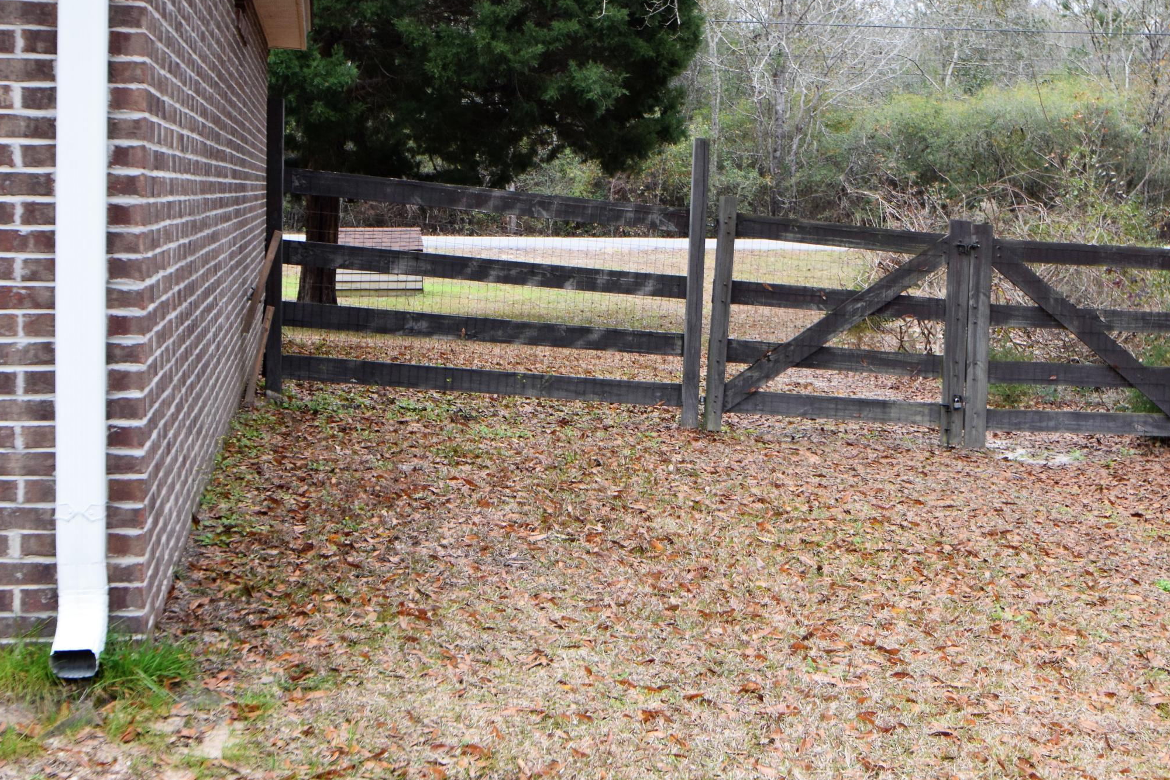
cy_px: 333
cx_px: 684
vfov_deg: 25.0
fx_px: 1755
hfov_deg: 36.8
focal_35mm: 54
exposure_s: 1/250
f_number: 5.6
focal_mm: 24
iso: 720
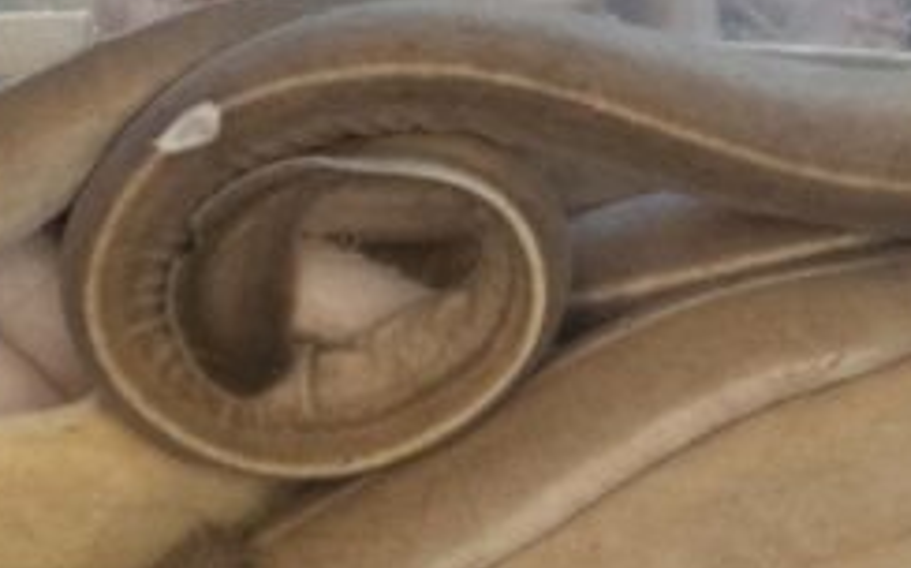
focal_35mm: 257
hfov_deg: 8.1
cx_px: 900
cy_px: 275
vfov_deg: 5.1
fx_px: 6375
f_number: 5.6
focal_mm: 60
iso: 6400
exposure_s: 1/160
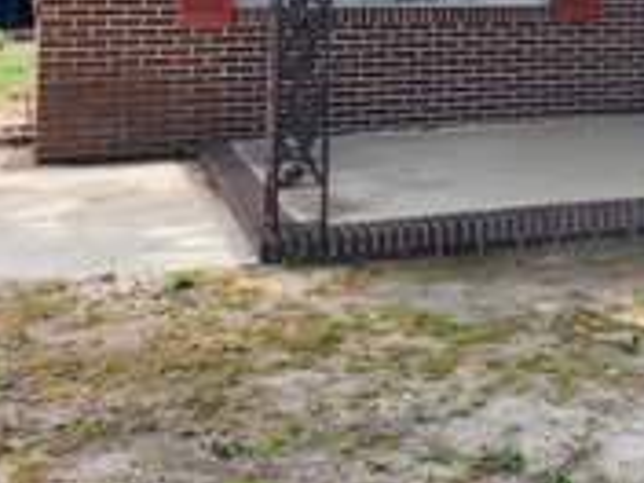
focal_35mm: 67
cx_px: 574
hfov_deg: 27.9
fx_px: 1246
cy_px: -95
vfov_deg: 20.5
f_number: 1.8
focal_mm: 6.4
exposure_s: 1/323
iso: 12
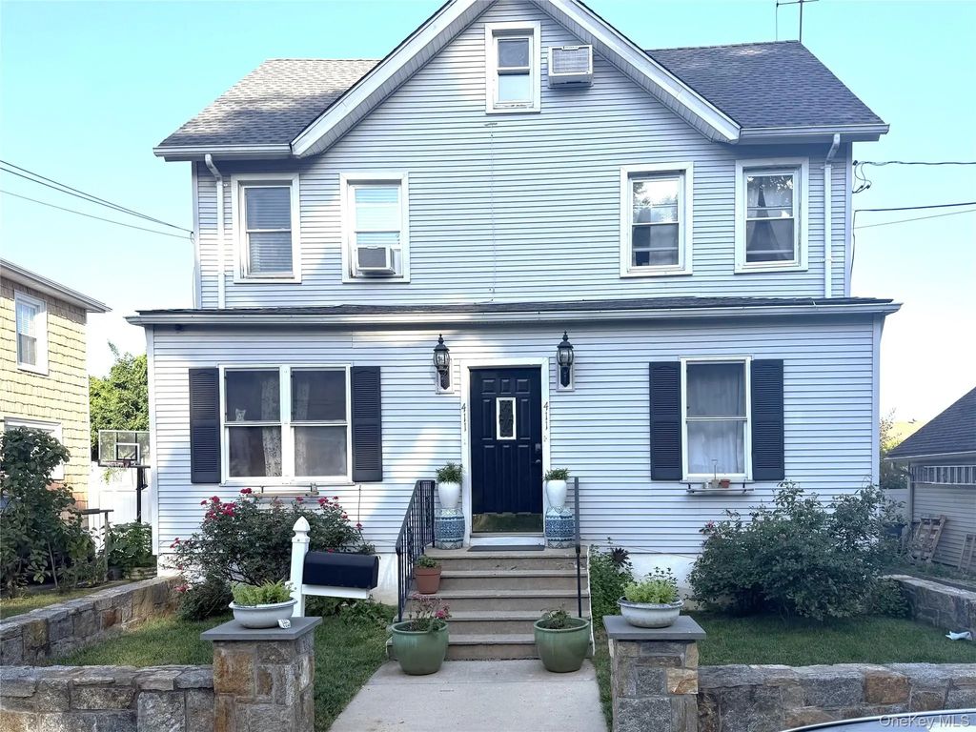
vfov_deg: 56.8
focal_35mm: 24
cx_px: 488
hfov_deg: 71.6
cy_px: 366
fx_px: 677
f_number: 1.78
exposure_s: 1/2110
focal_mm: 6.76
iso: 80
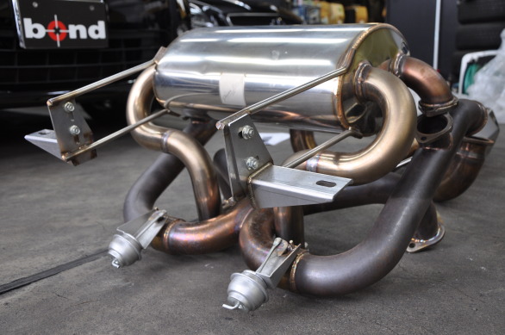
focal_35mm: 38
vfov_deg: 35.4
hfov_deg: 51.3
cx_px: 252
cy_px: 168
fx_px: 525
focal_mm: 25
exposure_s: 1/25
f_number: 5
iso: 400
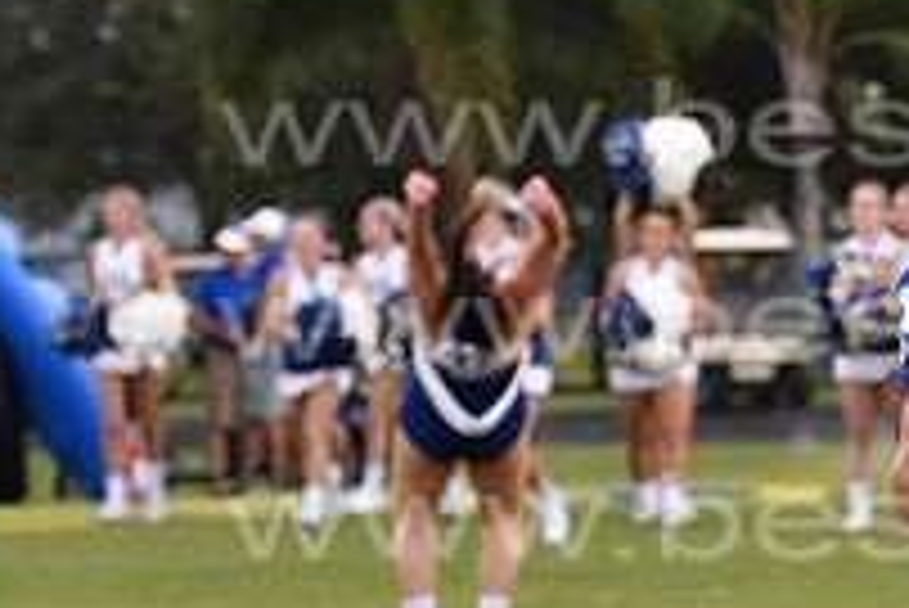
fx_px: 7605
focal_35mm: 301
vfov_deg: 4.6
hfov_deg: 6.8
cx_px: 1246
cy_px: 232
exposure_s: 1/1000
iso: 800
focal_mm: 70
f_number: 3.2
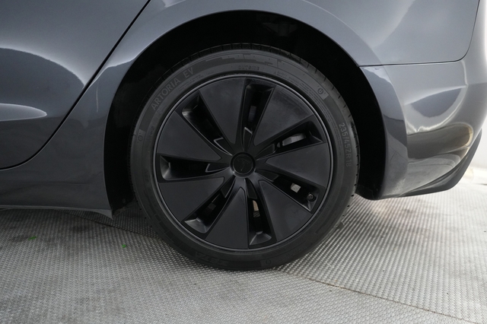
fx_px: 352
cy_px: 162
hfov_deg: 69.4
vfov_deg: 49.5
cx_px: 244
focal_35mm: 26
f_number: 2.8
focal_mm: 26
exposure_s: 1/160
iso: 5000
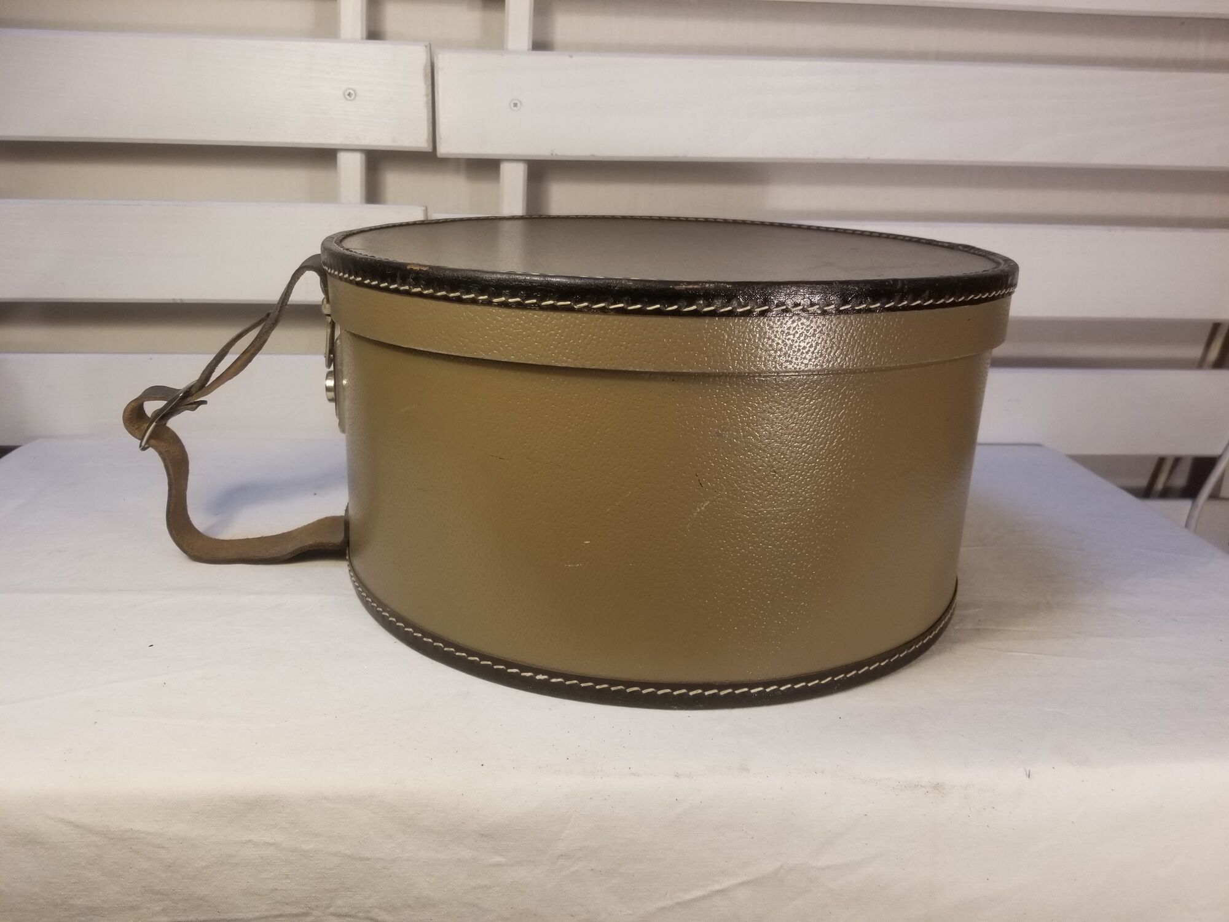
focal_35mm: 26
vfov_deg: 53.1
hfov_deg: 67.3
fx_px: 923
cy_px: 461
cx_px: 614
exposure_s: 1/100
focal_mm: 4.25
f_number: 1.7
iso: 64
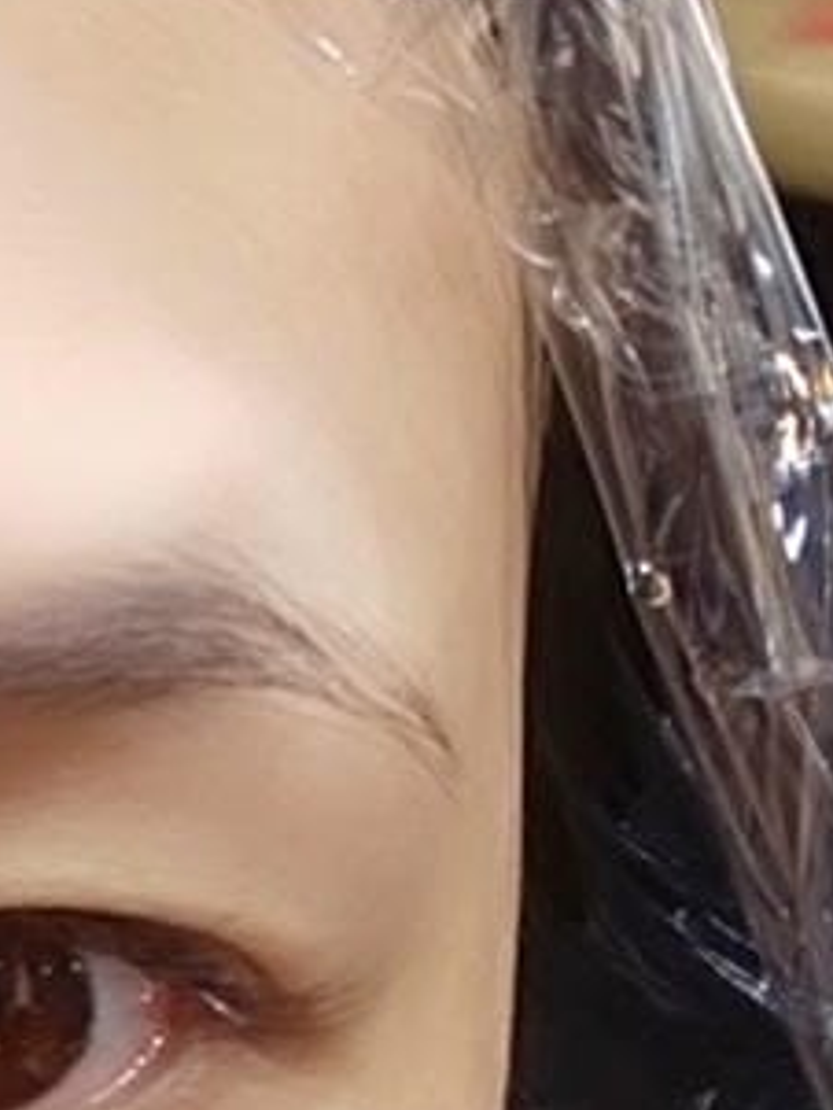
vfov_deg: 16.3
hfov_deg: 11.6
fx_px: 3751
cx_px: -715
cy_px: 1252
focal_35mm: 117
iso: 200
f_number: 2
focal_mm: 3.86
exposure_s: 1/30
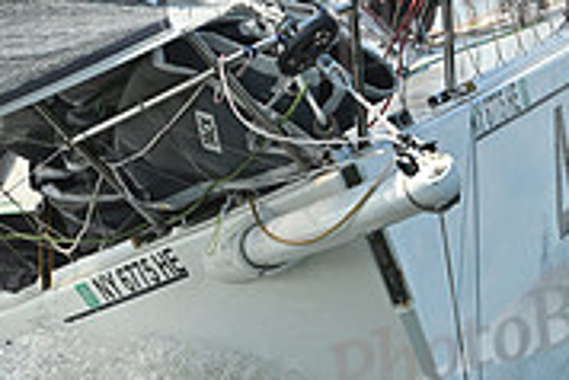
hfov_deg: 6.9
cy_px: 203
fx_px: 4730
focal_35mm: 299
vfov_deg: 4.6
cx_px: 166
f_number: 7.1
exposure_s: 1/1250
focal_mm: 92
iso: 250
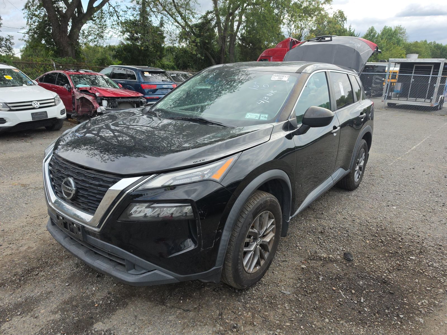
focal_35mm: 23
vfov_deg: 58.9
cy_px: 168
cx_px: 224
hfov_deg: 73.9
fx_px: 297
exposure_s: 1/2936
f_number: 1.4
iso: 63
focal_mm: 6.5
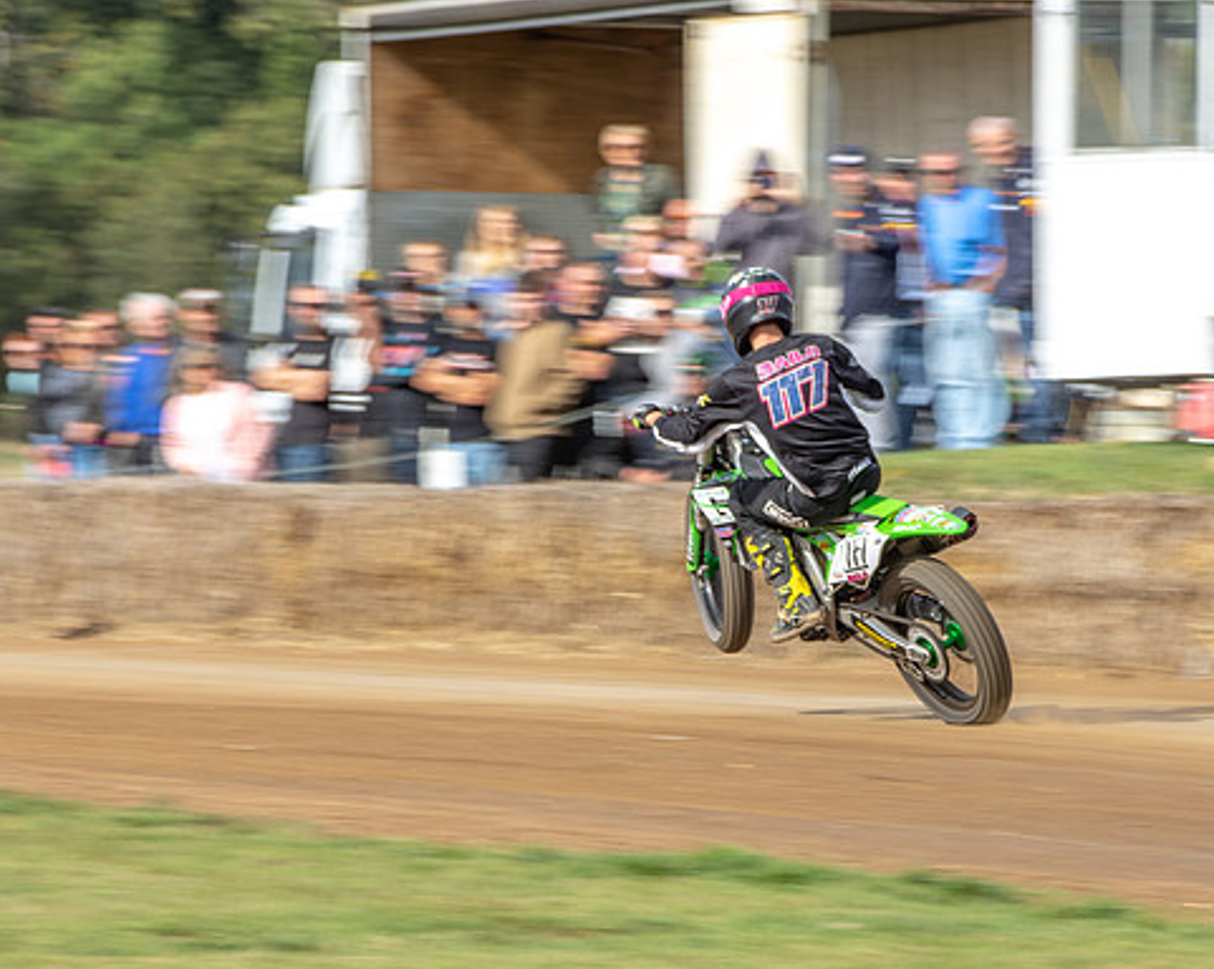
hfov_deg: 5.5
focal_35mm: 351
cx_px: 697
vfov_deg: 4.4
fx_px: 12601
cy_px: 526
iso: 100
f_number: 11
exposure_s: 1/100
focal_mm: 175
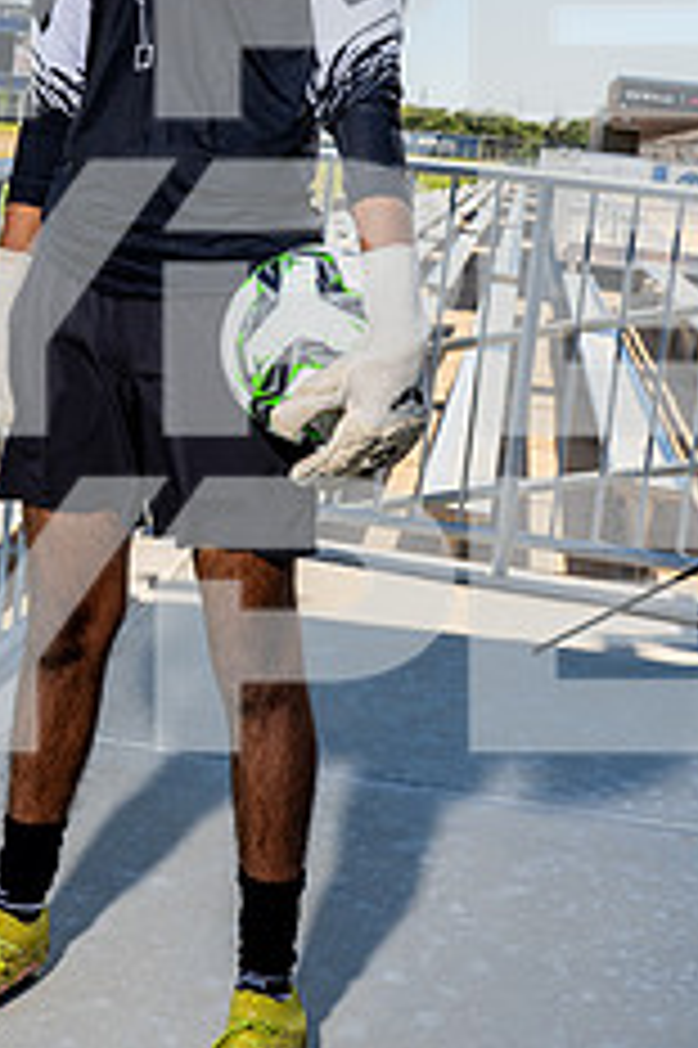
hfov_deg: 22.9
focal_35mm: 58
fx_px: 1689
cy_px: 301
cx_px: 113
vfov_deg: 34.0
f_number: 6.3
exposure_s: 1/250
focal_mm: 30
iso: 100
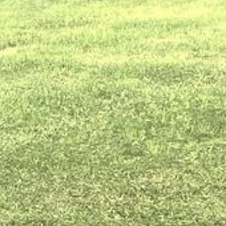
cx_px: -384
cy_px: -132
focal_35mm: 181
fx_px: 1337
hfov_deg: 8.5
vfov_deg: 9.4
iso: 32
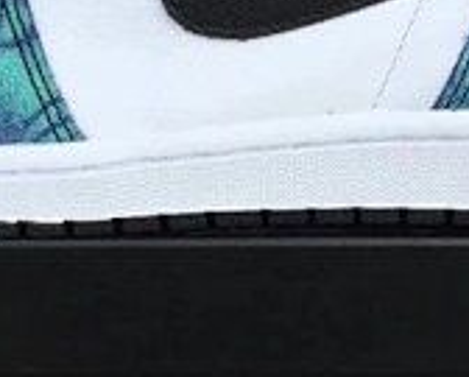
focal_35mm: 115
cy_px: 22
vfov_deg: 13.3
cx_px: 145
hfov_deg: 16.6
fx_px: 1599
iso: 25
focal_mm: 3.3
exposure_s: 1/331
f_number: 2.4
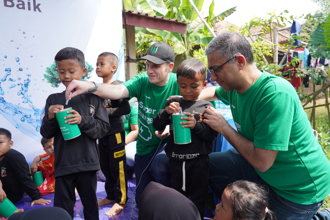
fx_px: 220
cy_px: 110
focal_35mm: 24
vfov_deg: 53.1
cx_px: 165
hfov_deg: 73.7
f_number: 4
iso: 250
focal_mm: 24
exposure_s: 1/400
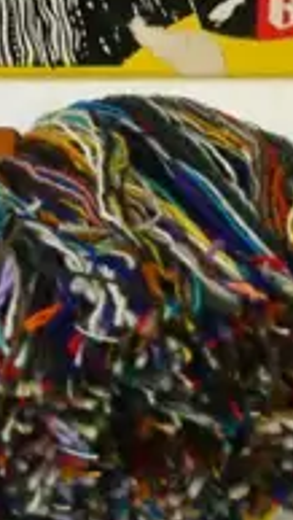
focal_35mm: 208
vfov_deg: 10.2
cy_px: -127
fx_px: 2864
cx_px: -8
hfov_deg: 5.8
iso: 3200
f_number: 4
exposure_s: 1/200
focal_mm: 18
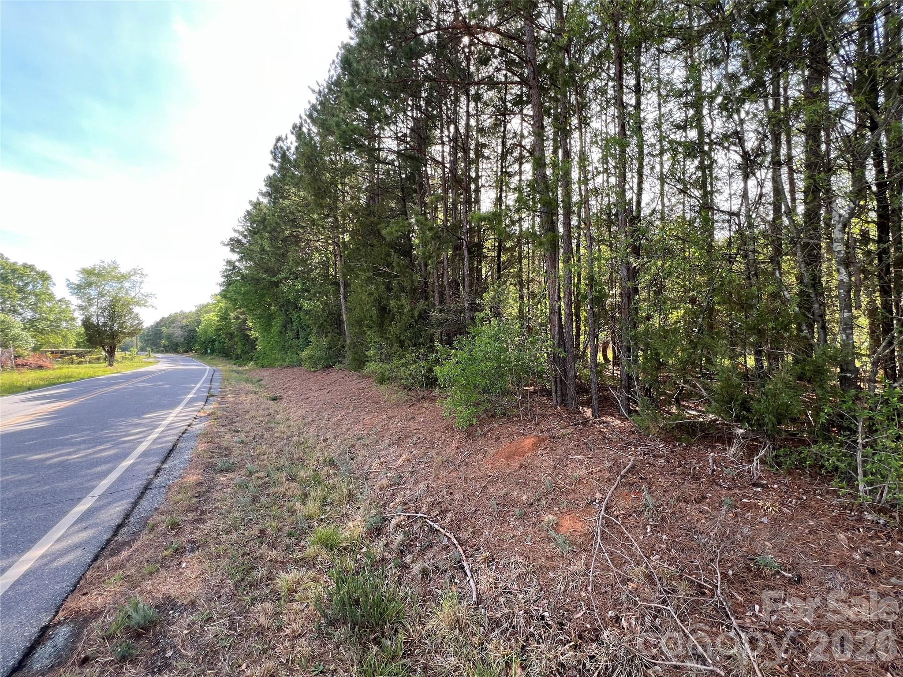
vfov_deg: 89.9
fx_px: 339
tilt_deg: +0.4
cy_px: 338
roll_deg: -0.6
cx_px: 452
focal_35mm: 13
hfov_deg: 106.2
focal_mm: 1.57
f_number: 1.8
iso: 32
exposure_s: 1/145
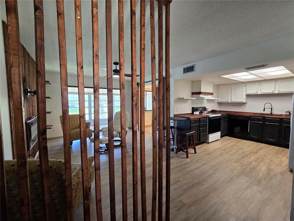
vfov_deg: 89.9
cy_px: 110
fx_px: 110
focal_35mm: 13
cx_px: 147
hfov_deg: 106.2
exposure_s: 1/60
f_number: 2.2
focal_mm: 2.2
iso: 160
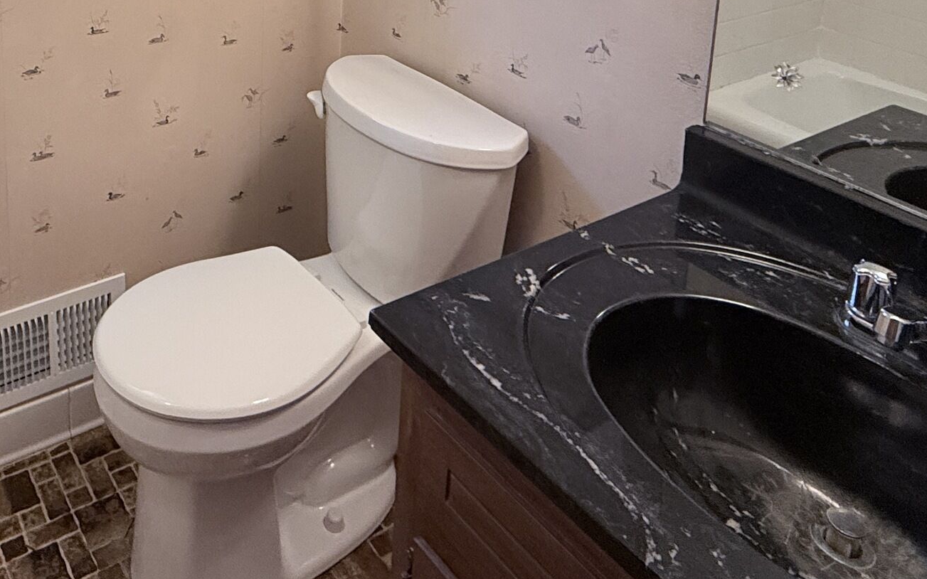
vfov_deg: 30.6
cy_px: -120
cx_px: 272
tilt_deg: -9.9
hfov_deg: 53.6
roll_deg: -0.9
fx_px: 884
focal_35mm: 35
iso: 250
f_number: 2.2
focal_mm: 2.22
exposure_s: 1/60
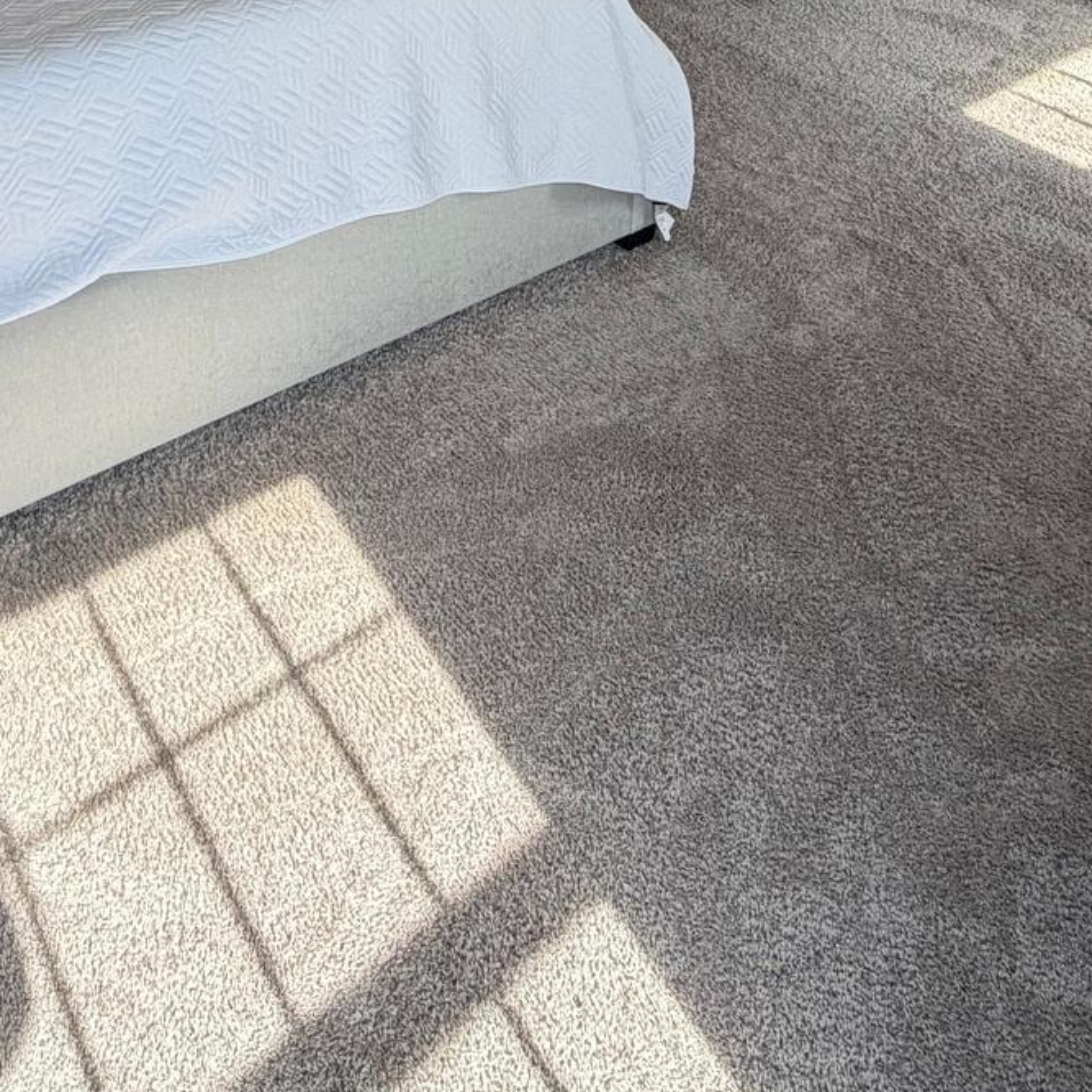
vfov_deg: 36.7
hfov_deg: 43.4
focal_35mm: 38
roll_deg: +0.2
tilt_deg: -18.9
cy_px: -121
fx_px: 1356
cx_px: 390
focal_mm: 2.22
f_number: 2.2
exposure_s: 1/120
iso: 64
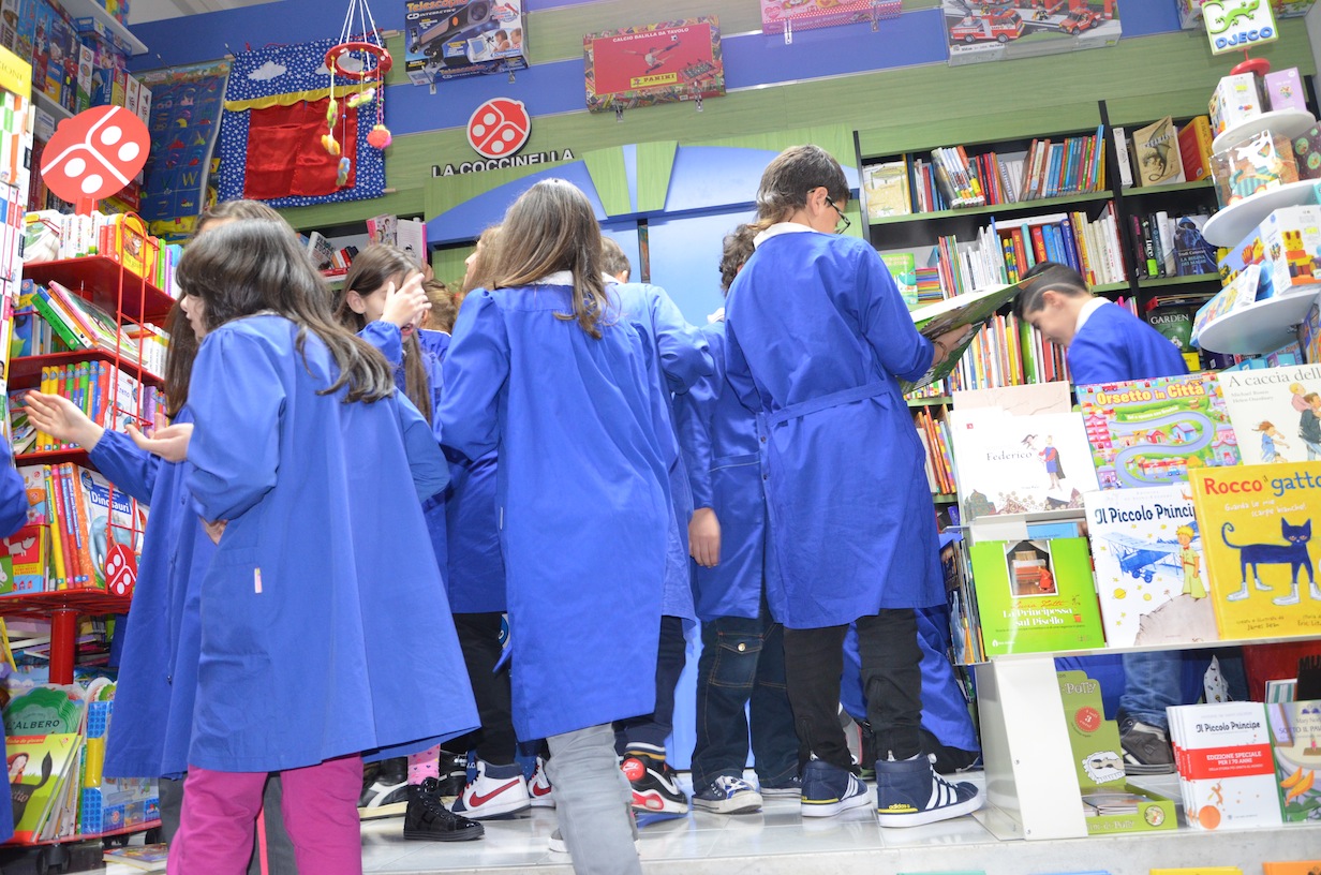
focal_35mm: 27
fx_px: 989
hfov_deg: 67.5
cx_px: 660
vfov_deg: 47.7
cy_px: 438
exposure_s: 1/60
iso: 1400
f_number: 3.5
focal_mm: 18
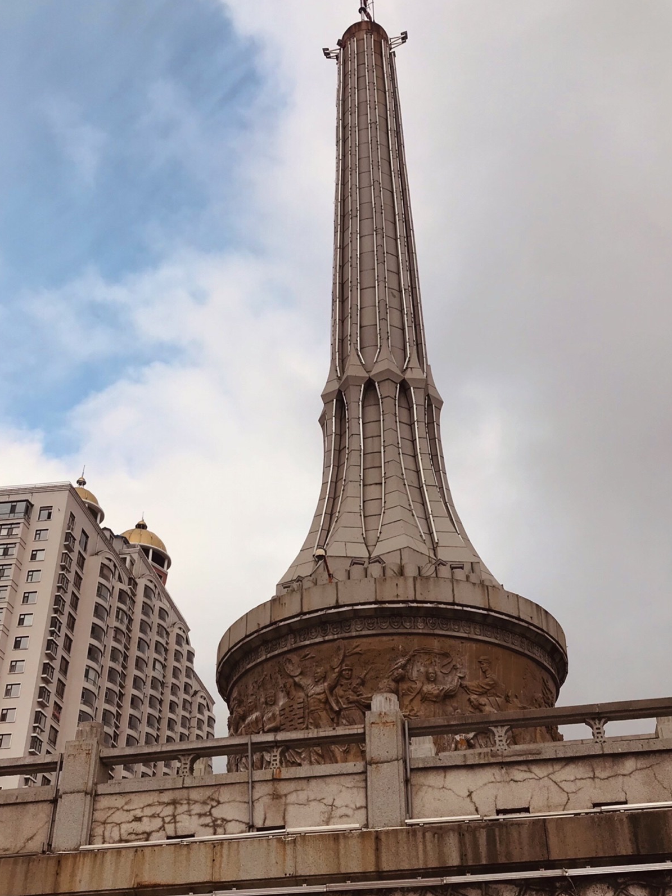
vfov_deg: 51.1
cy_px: 527
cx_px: 353
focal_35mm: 36
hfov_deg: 39.7
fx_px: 932
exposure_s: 1/2457
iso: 20
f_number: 1.8
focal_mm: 3.99
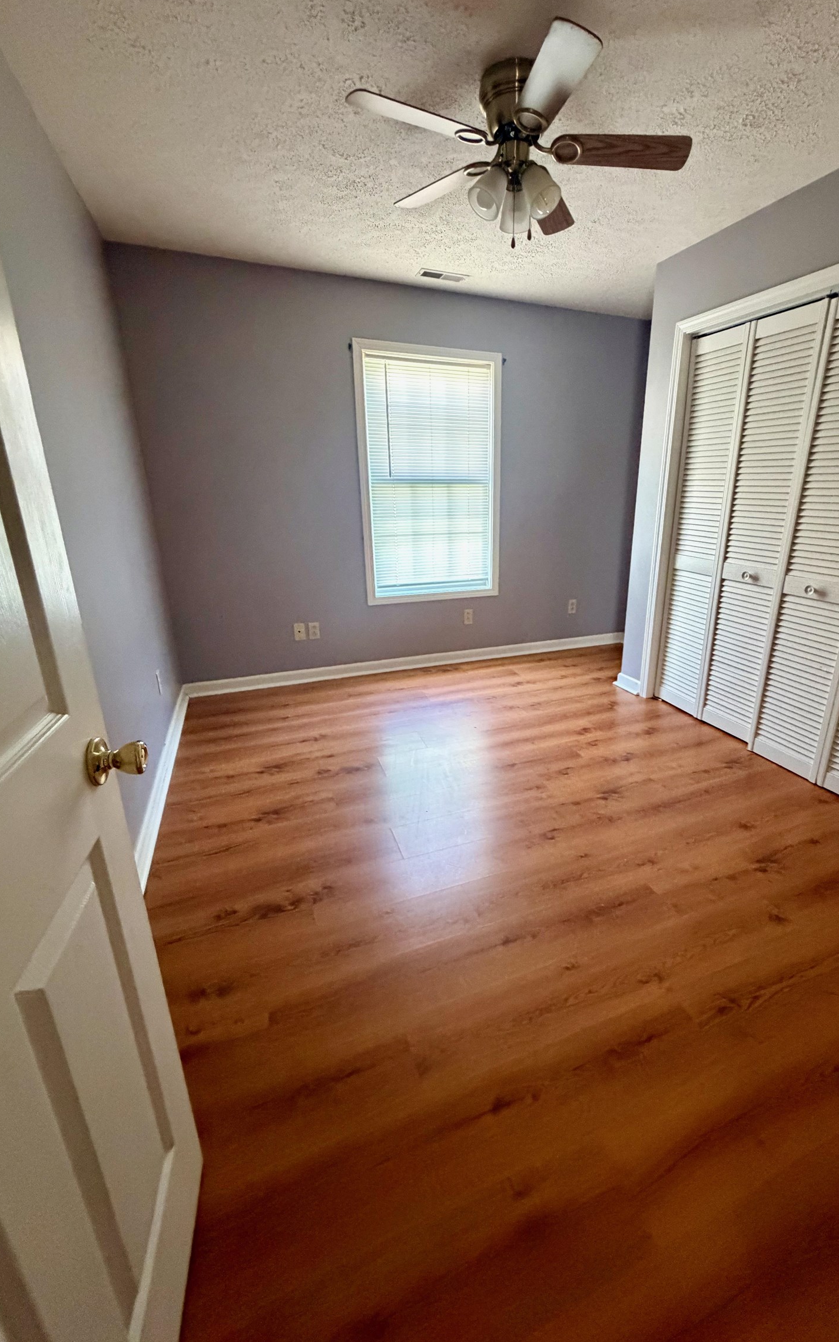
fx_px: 549
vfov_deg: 101.5
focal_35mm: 15
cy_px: 665
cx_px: 483
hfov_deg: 74.3
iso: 1000
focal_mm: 2.22
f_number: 2.2
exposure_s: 1/60
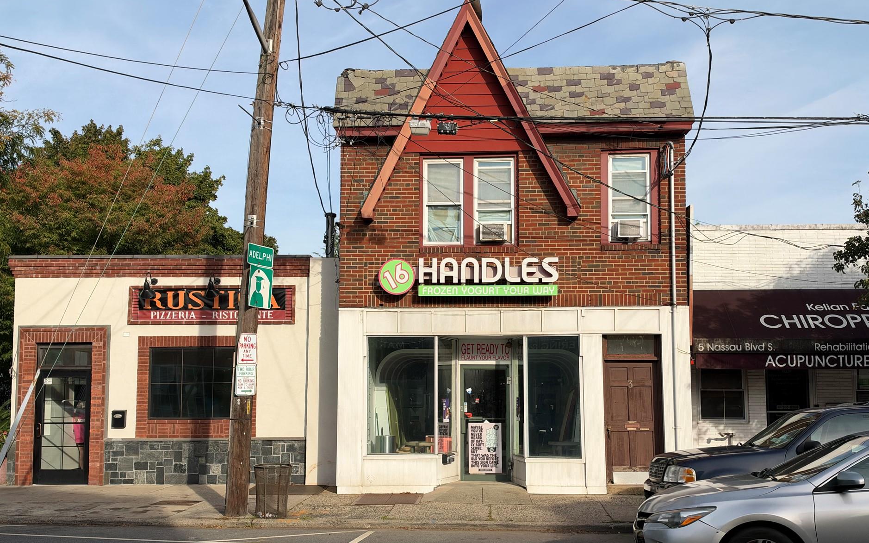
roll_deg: +0.2
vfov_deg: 34.3
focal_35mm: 37
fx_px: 876
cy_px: 324
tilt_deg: +5.3
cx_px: 437
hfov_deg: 52.8
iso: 64
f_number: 1.8
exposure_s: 1/3534
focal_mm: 6.93
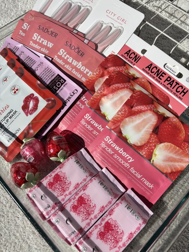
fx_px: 189
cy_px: 126
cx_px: 94
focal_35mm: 26
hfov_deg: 53.1
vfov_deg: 67.3
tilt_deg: -68.5
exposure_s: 1/9091
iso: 50
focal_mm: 5.96
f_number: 1.6
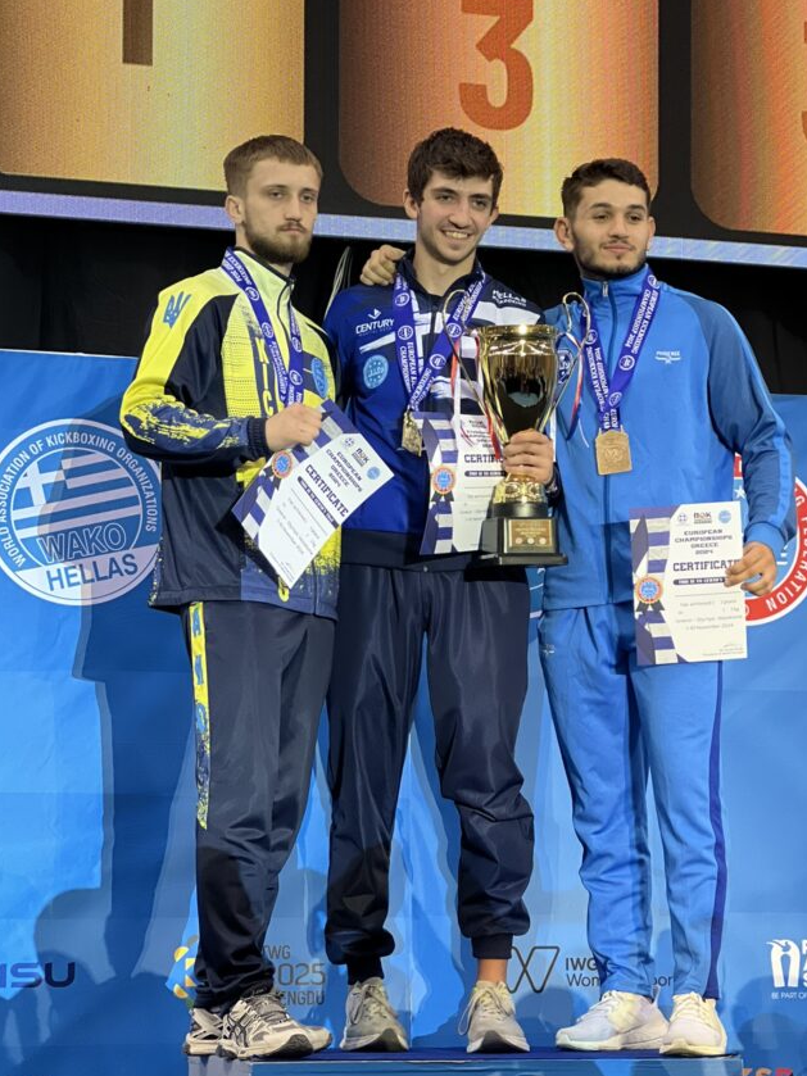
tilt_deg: +6.8
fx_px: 2923
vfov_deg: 20.9
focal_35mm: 94
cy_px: 623
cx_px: 485
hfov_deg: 15.7
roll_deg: -0.8
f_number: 2.8
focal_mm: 9
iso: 250
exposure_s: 1/100
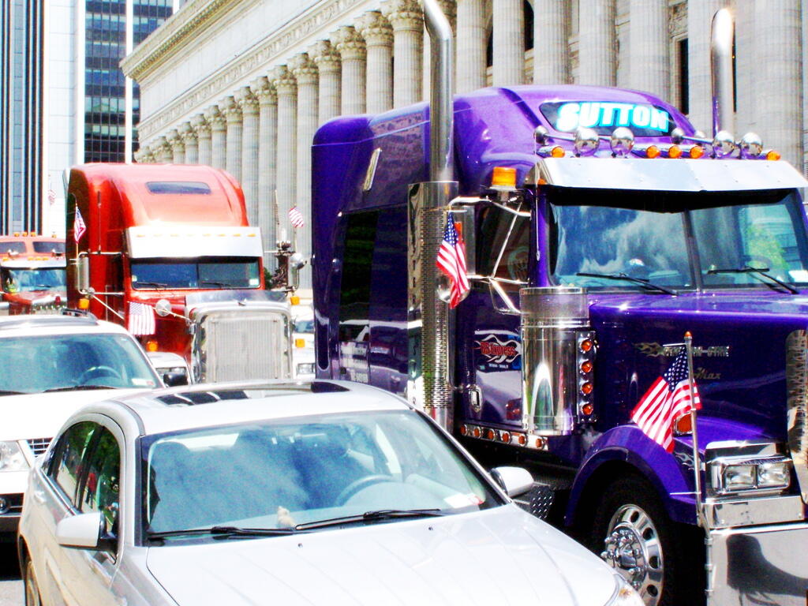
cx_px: 404
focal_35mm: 67
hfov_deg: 29.0
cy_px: 303
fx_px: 1564
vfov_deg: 21.9
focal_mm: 11.1
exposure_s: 1/1600
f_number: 6.3
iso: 400
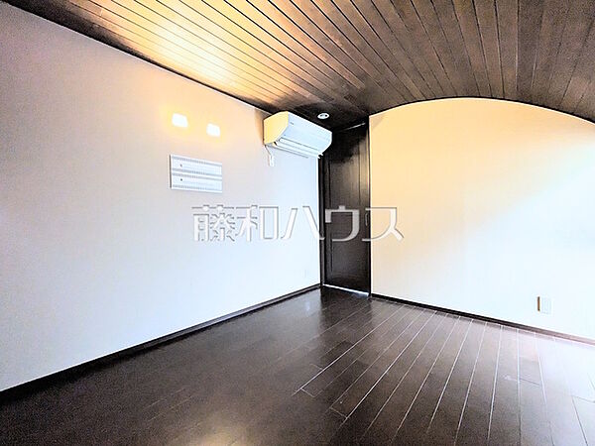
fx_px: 241
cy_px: 223
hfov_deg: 102.1
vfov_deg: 85.7
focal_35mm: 14
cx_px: 298
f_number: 2.2
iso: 185
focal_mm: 1.83
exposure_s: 1/25
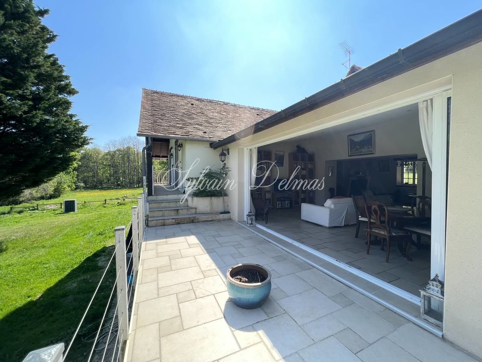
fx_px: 181
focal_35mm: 13
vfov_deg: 89.9
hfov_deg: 106.2
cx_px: 241
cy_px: 181
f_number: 1.8
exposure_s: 1/475
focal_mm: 1.57
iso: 32
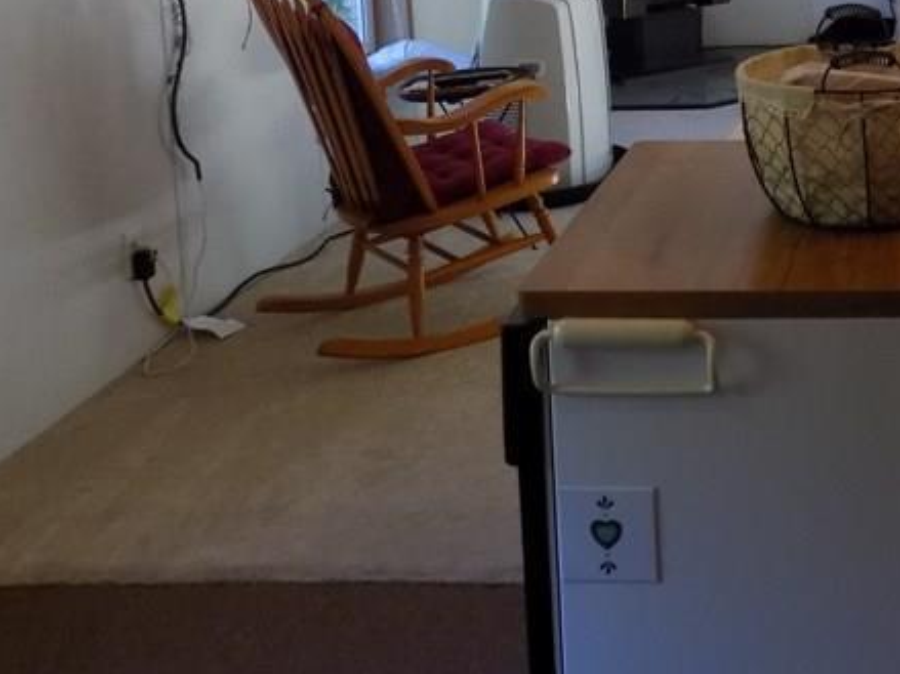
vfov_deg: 24.3
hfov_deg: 31.6
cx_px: 912
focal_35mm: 56
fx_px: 1456
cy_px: -78
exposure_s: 1/30
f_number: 3.1
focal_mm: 4.3
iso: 200
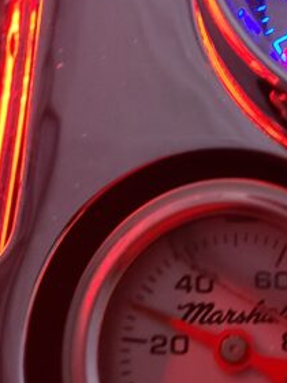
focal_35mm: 95
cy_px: -19
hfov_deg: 15.2
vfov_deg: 19.9
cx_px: 302
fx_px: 1050
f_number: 1.8
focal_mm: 5.4
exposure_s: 1/29
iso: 640
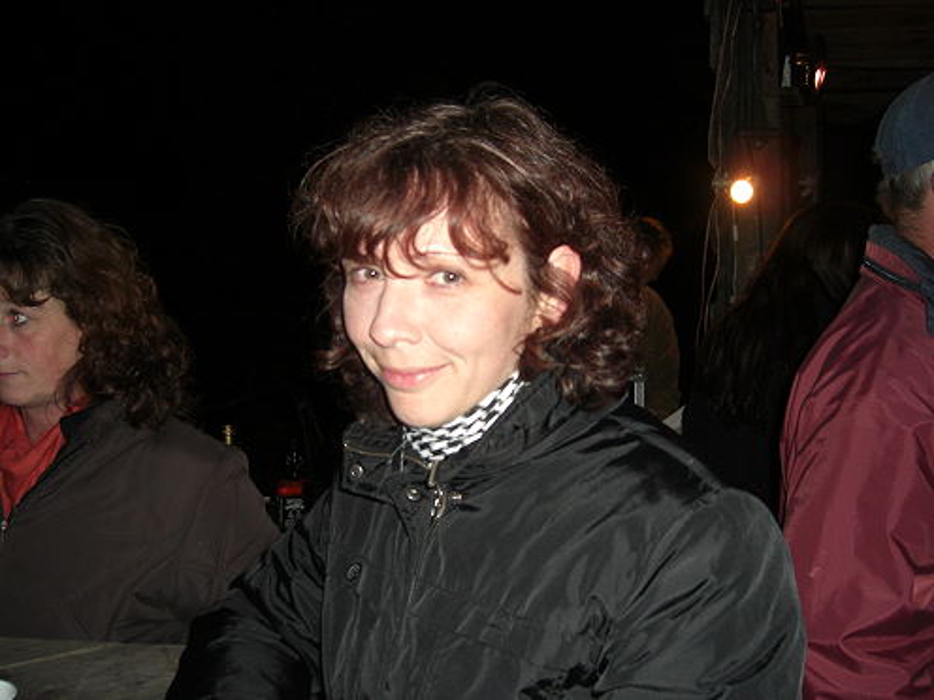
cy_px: 350
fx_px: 1025
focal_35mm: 38
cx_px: 467
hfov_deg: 49.0
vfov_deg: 37.7
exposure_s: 1/60
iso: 200
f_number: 2.8
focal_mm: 7.9
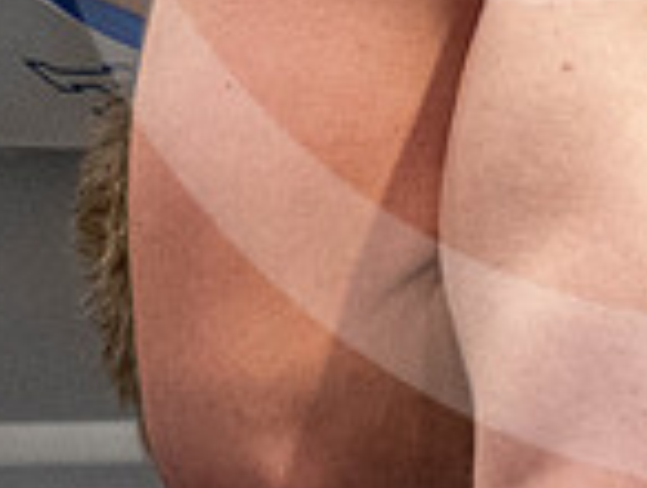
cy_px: 460
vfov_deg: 0.8
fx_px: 33905
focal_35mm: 1811
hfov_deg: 1.1
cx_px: 206
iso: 3200
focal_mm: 165
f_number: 2.8
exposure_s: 1/1000
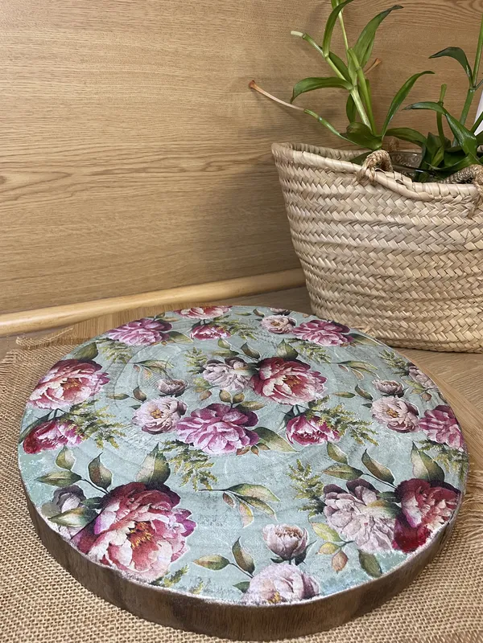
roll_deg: -2.0
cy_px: 322
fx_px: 484
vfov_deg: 67.3
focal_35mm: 26
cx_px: 242
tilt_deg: -27.4
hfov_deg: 53.1
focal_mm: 4.2
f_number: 1.6
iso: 125
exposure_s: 1/80
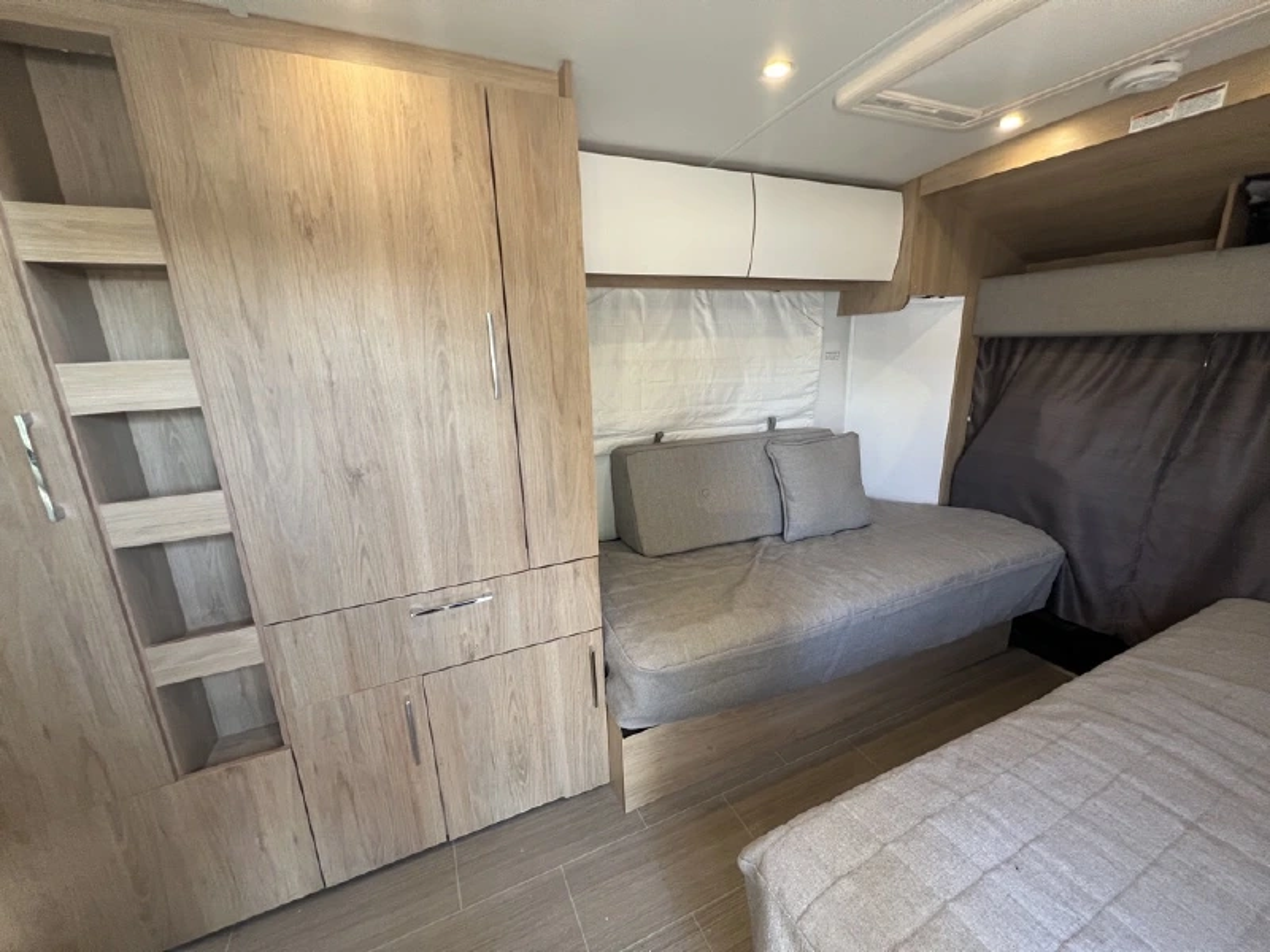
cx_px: 635
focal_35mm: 13
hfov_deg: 106.2
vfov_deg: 89.9
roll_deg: +1.9
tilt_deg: -14.0
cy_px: 476
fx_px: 477
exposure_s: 1/99
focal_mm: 1.57
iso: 200
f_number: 1.8
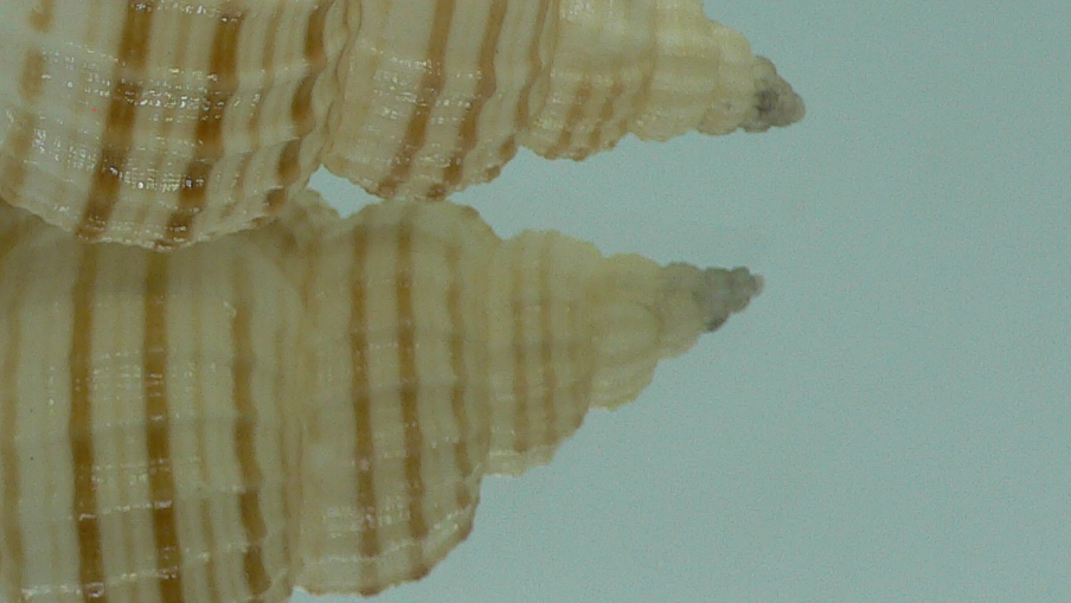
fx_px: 2414
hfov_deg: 23.8
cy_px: -66
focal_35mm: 85
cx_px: -39
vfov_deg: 13.9
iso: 80
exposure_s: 1/60
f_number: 2.8
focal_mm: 4.6
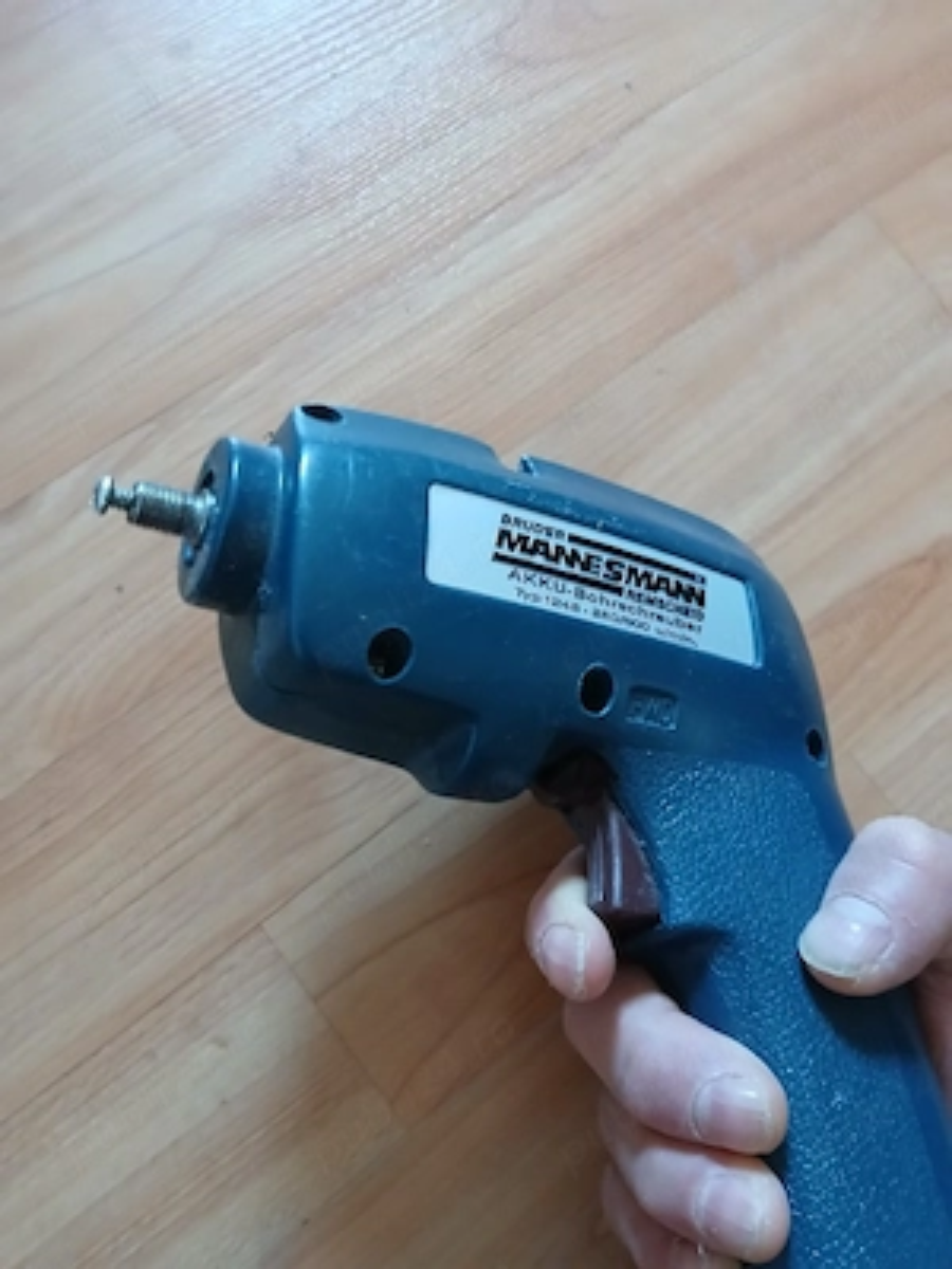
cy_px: 634
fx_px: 953
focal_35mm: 26
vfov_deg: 67.3
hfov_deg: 53.1
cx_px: 476
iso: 640
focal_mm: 3.98
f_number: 1.8
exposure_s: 1/20
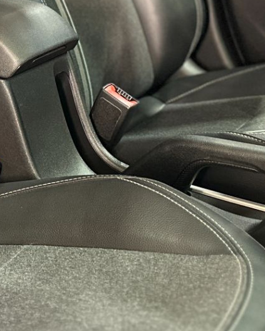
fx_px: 834
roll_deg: +2.7
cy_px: -17
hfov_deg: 17.2
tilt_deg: -11.1
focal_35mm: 85
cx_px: -57
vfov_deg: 21.5
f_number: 1.78
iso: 800
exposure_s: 1/60
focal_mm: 6.86
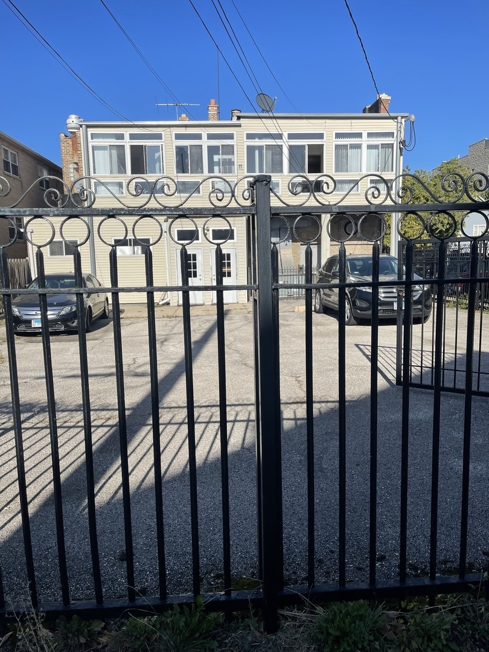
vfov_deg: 69.4
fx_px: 471
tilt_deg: -7.6
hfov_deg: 54.9
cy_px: 326
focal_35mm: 25
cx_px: 244
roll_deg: +1.5
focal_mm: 5.1
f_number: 1.6
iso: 32
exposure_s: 1/4717
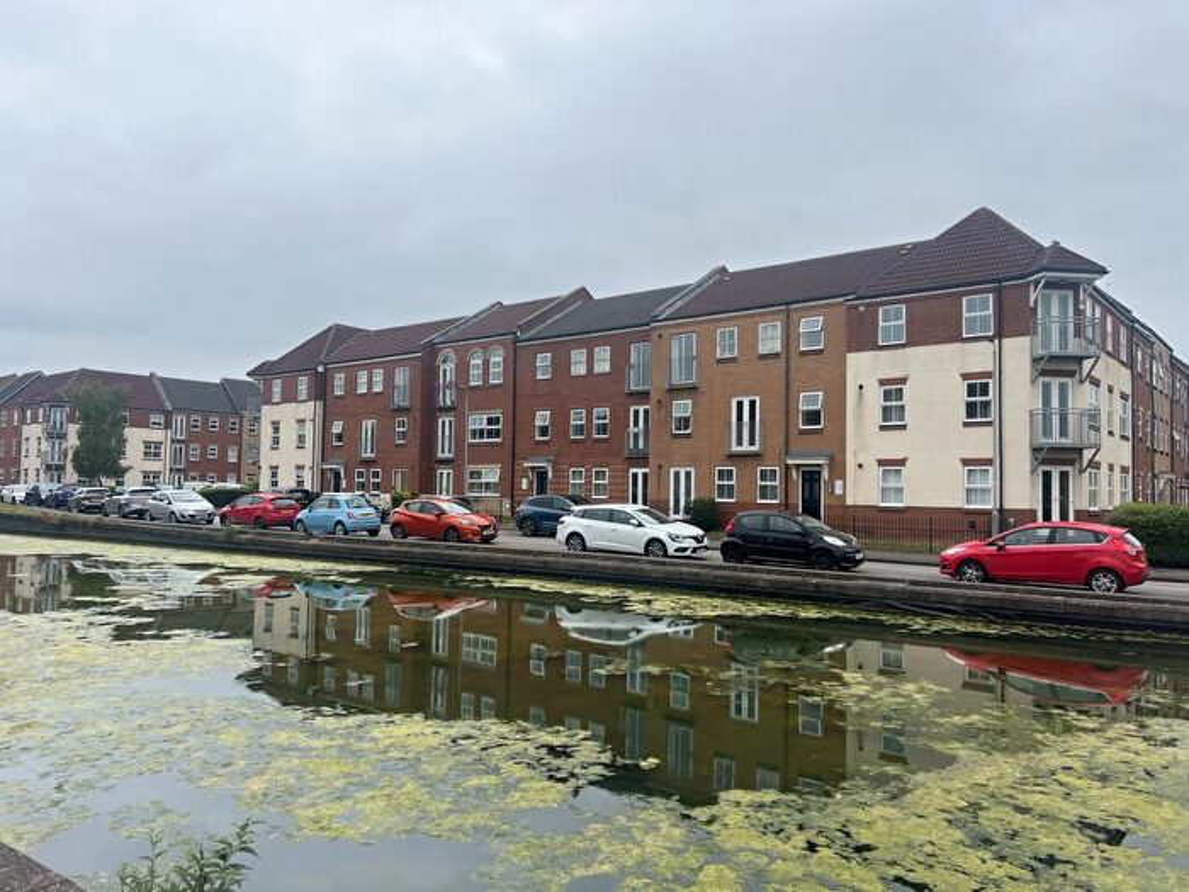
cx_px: 594
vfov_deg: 53.1
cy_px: 446
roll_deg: -0.6
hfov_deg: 67.3
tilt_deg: +2.0
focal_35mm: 26
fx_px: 893
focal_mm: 5.7
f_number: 1.5
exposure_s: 1/3257
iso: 50
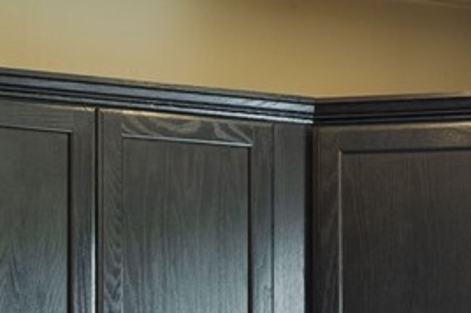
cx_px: 512
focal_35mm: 203
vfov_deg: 6.6
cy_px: 542
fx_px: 2653
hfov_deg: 10.0
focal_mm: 32
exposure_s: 1/125
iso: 250
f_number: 7.1
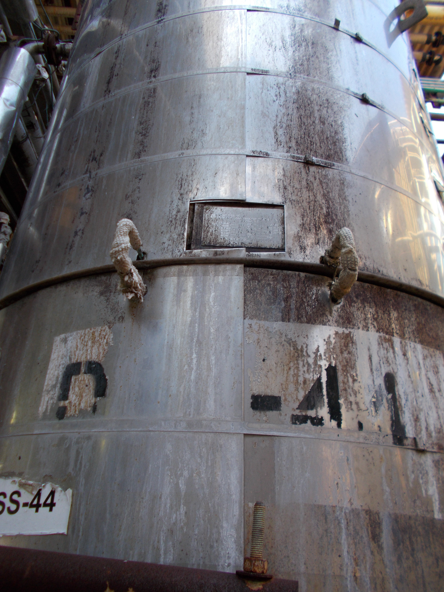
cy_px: 296
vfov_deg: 67.3
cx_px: 222
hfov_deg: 53.1
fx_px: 445
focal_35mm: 26
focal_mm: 4.6
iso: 80
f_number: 3.2
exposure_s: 1/60
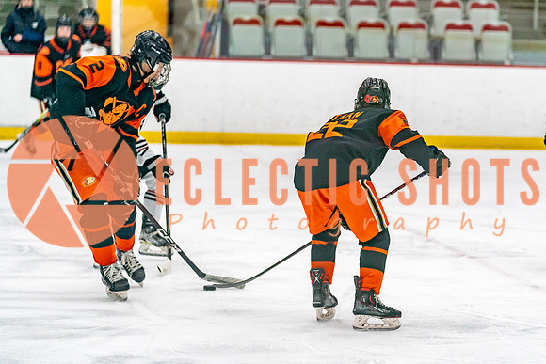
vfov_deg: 8.7
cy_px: 209
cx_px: 347
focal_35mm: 157
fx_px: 2389
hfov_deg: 13.0
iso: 3200
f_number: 2.8
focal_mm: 122
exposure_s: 1/1250
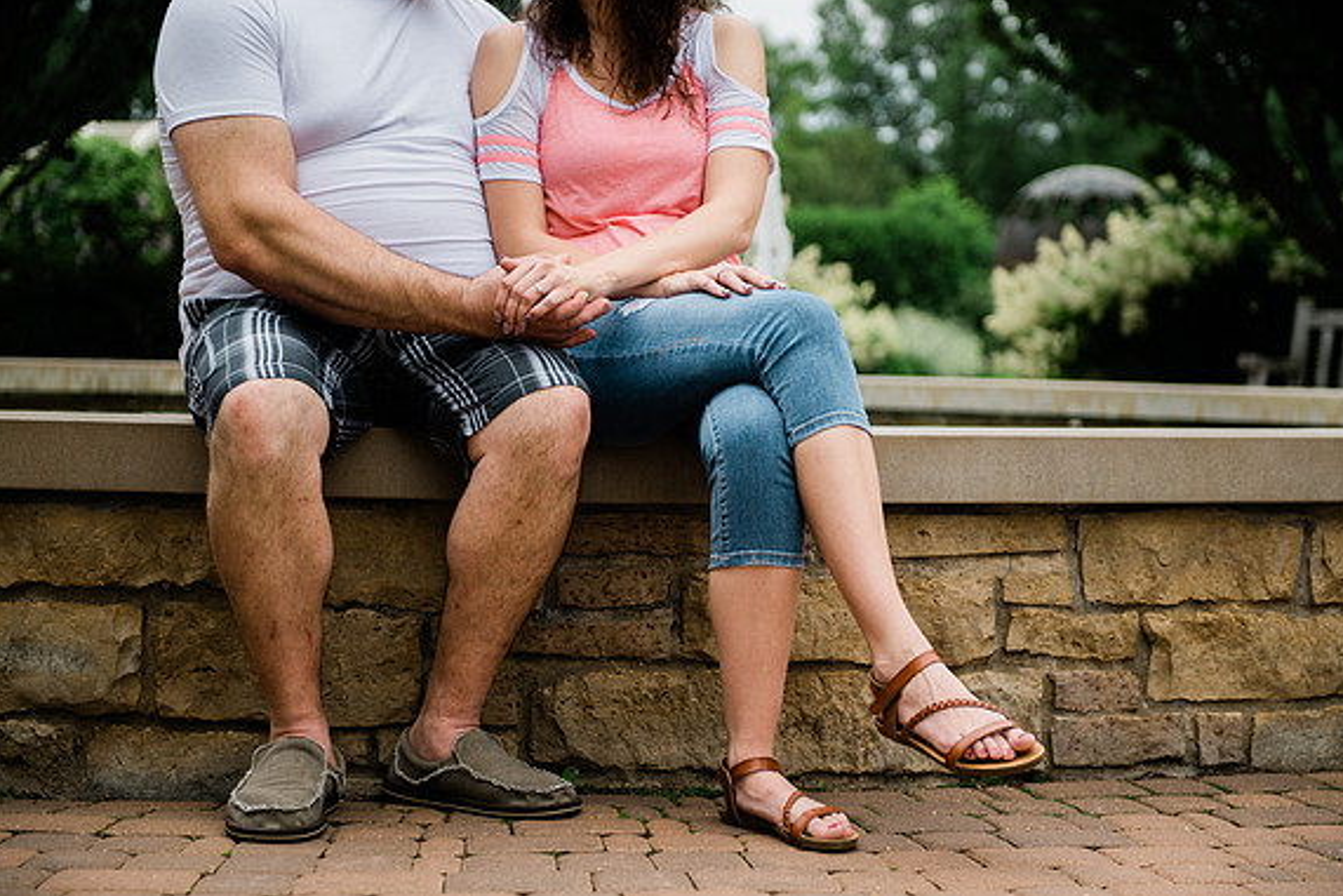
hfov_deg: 28.8
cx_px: 680
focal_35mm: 70
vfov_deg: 19.5
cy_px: 446
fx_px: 2612
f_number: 2.8
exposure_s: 1/160
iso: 200
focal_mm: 66
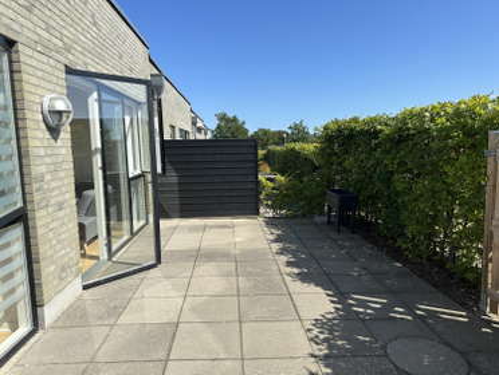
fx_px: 346
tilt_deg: -6.8
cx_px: 250
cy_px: 188
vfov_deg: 56.9
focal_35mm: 24
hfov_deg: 71.5
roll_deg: +1.9
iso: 80
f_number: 1.78
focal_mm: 6.86
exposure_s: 1/4184
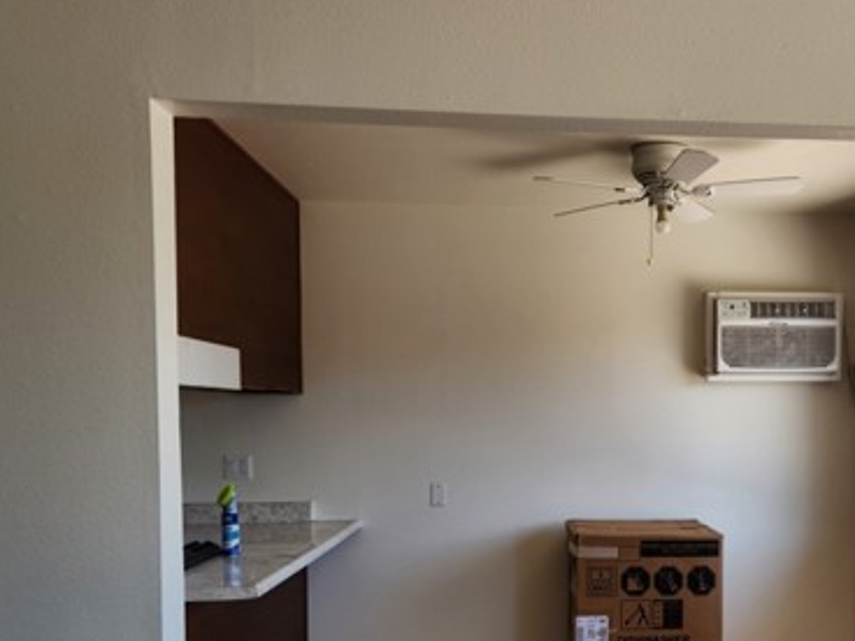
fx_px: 988
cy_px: 448
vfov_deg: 35.5
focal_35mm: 40
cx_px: 623
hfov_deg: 45.5
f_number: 1.8
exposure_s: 1/180
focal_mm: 5.4
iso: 20
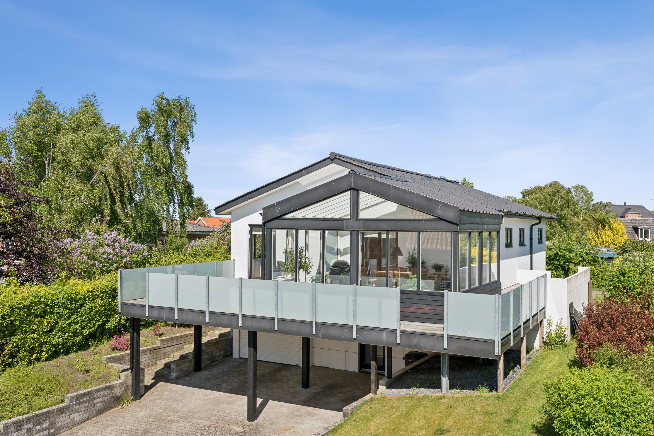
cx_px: 327
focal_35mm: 29
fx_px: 527
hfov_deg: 63.7
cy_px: 218
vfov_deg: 45.0
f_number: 10
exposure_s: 1/640
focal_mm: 29
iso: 400
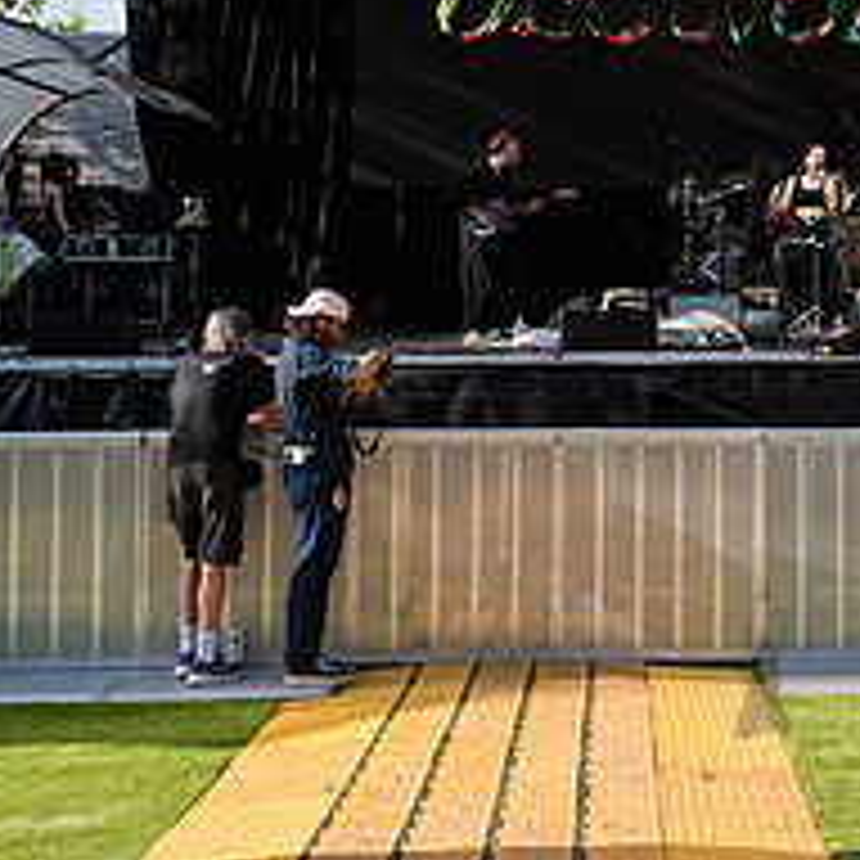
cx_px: 761
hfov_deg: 23.7
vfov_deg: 24.1
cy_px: 223
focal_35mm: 71
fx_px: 1996
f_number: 4
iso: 400
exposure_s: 1/1000
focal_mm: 27
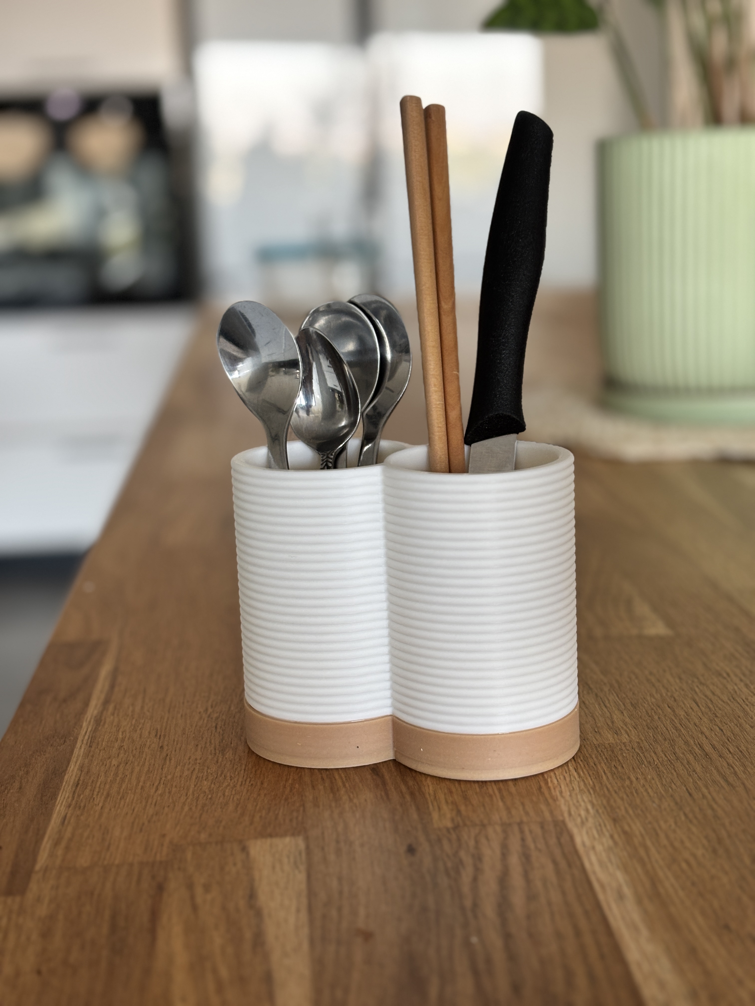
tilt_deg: -11.9
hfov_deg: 28.0
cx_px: 378
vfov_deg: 36.8
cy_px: 503
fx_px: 1512
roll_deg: +1.0
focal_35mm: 52
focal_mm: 5.96
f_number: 1.6
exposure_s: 1/53
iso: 160
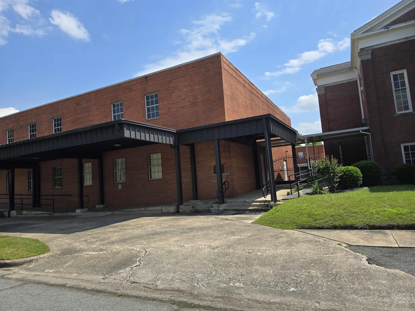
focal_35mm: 23
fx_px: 276
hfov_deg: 73.9
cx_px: 208
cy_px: 156
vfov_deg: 58.9
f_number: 1.7
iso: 12
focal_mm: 6.3
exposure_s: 1/786
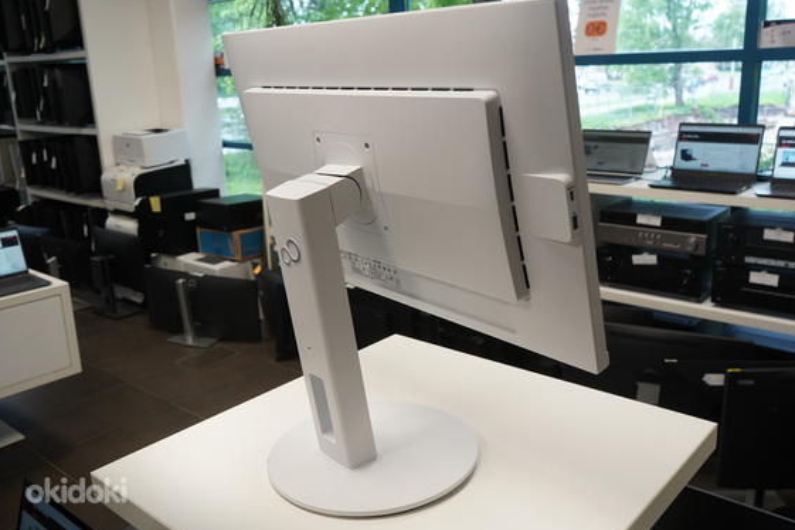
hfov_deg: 60.3
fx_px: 685
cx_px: 411
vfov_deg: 42.3
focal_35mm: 31
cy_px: 256
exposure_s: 1/125
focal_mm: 29
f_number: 7.1
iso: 2000
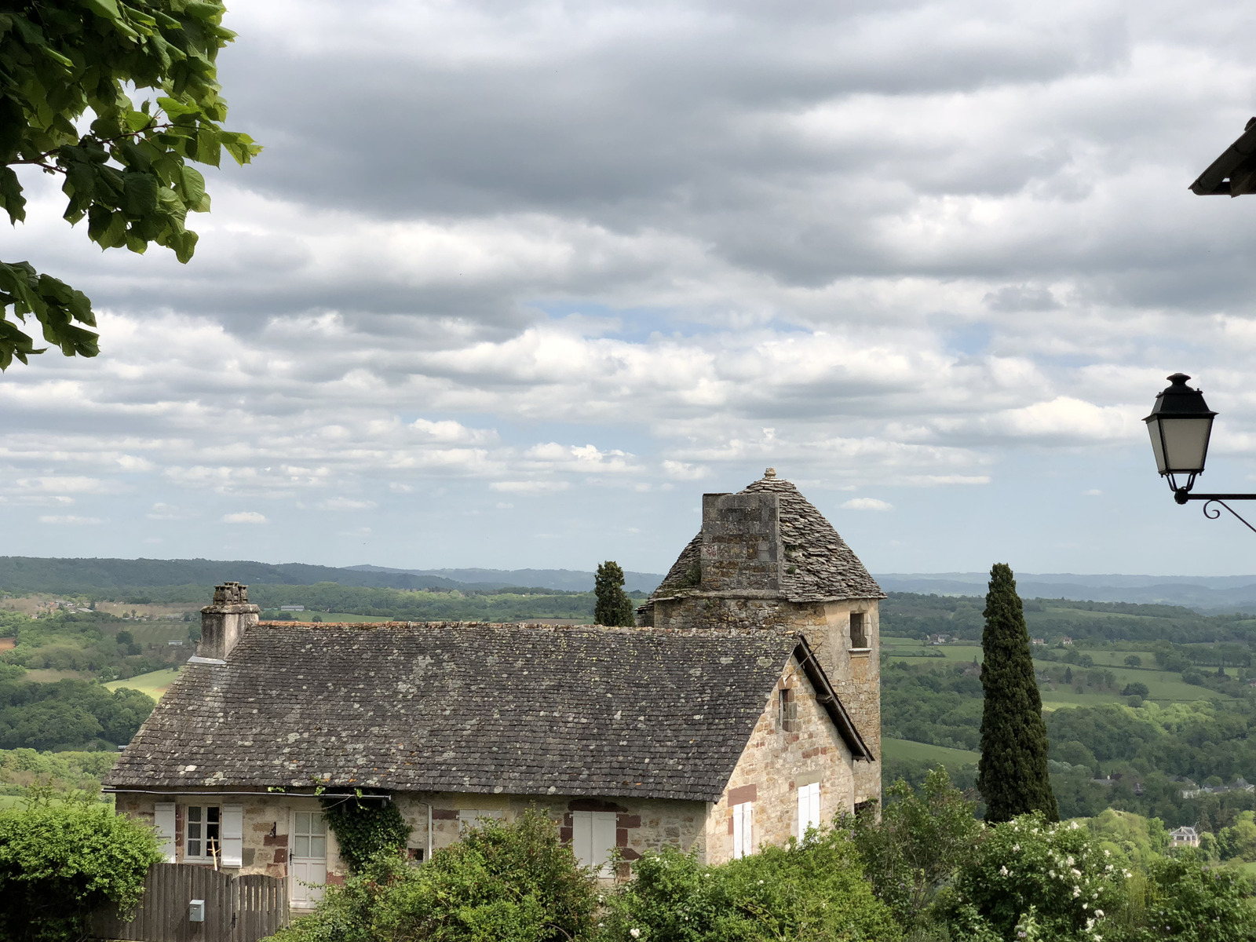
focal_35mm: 52
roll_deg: +0.8
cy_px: 471
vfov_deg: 28.0
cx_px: 628
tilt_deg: +4.8
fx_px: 1887
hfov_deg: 36.8
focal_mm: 6
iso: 16
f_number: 2.4
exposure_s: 1/1548
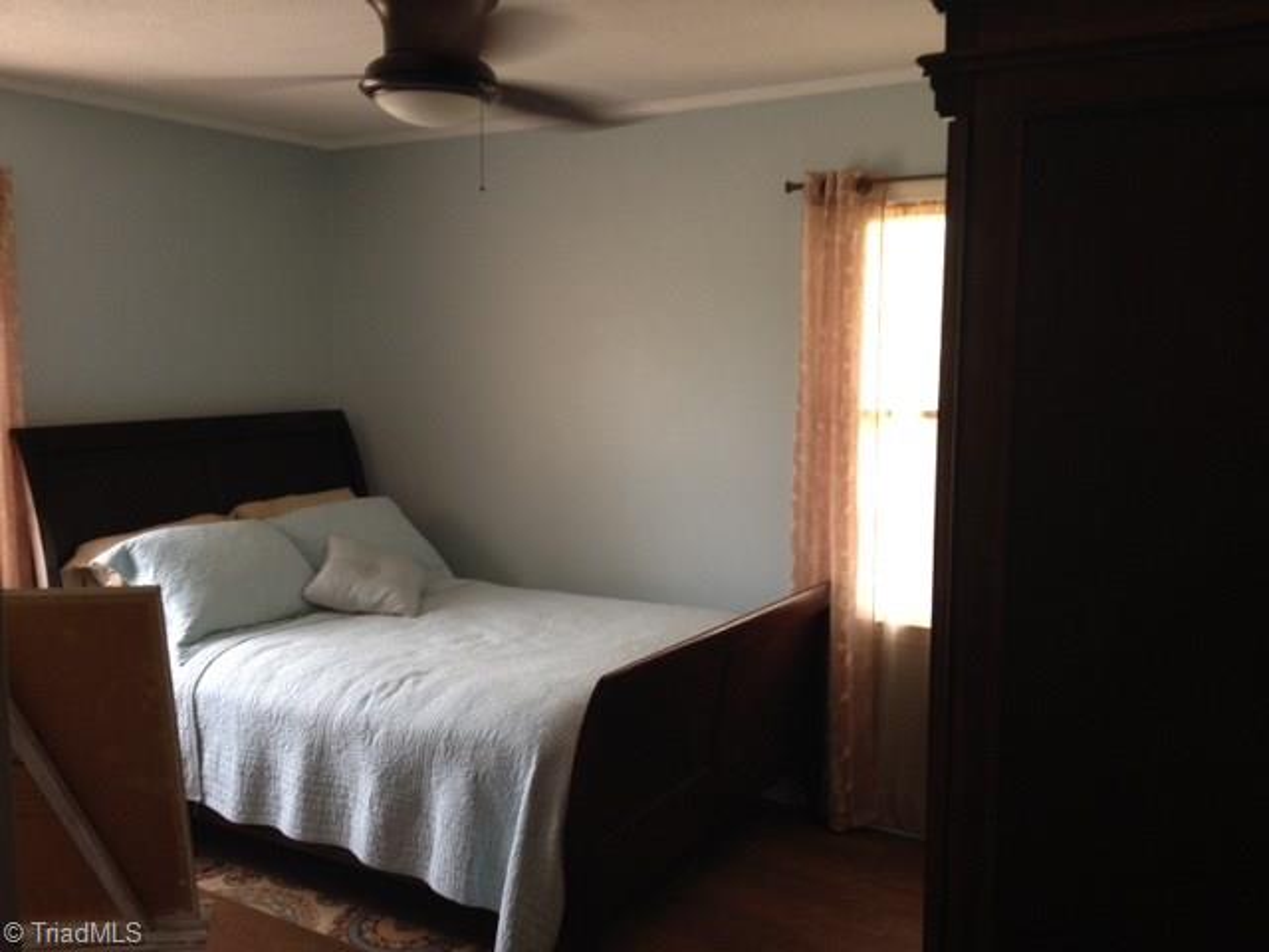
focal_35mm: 35
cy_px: 476
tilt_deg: -6.3
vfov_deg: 40.7
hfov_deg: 52.6
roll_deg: -0.8
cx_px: 634
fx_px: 1283
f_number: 2.4
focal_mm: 4.28
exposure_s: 1/20
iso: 100
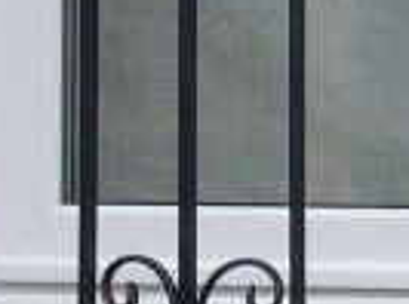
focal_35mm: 374
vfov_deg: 3.9
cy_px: -200
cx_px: 252
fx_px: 4407
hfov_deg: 5.3
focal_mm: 13.2
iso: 100
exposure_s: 1/91.2
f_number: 3.5
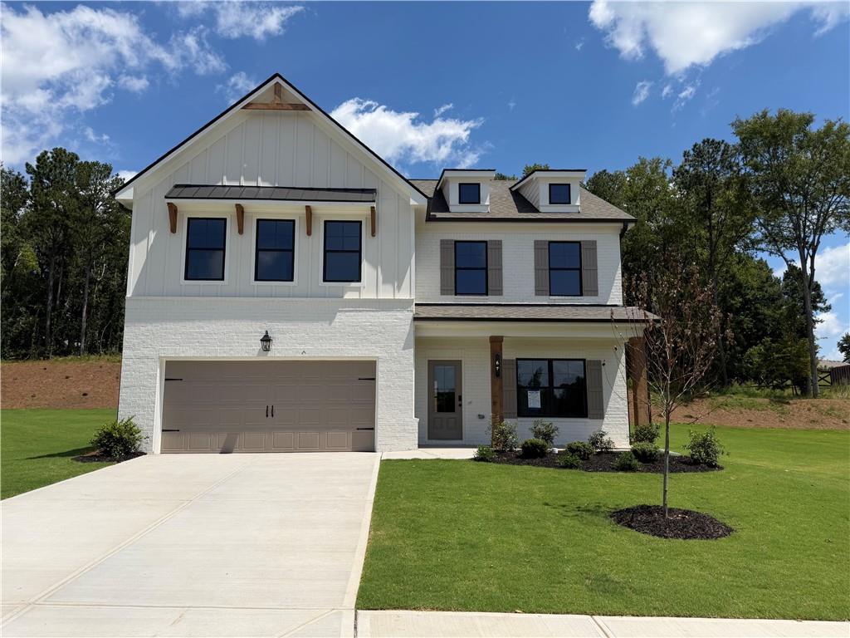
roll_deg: +0.1
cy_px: 319
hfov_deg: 71.6
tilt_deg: +8.2
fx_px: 589
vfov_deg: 56.8
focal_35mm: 24
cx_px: 425
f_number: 1.78
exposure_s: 1/7353
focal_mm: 6.76
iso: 80
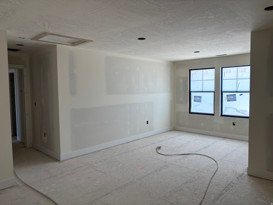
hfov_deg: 67.3
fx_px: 205
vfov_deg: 53.1
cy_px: 102
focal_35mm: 26
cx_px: 136
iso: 50
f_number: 1.6
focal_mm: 5.96
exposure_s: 1/170
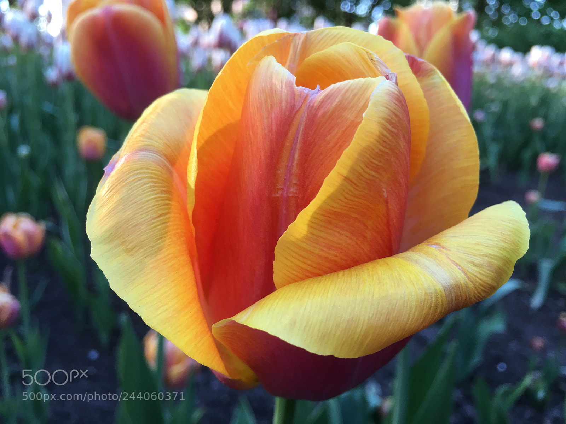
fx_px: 474
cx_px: 283
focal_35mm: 29
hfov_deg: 61.7
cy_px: 212
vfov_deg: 48.2
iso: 25
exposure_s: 1/30
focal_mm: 4.15
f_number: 2.2
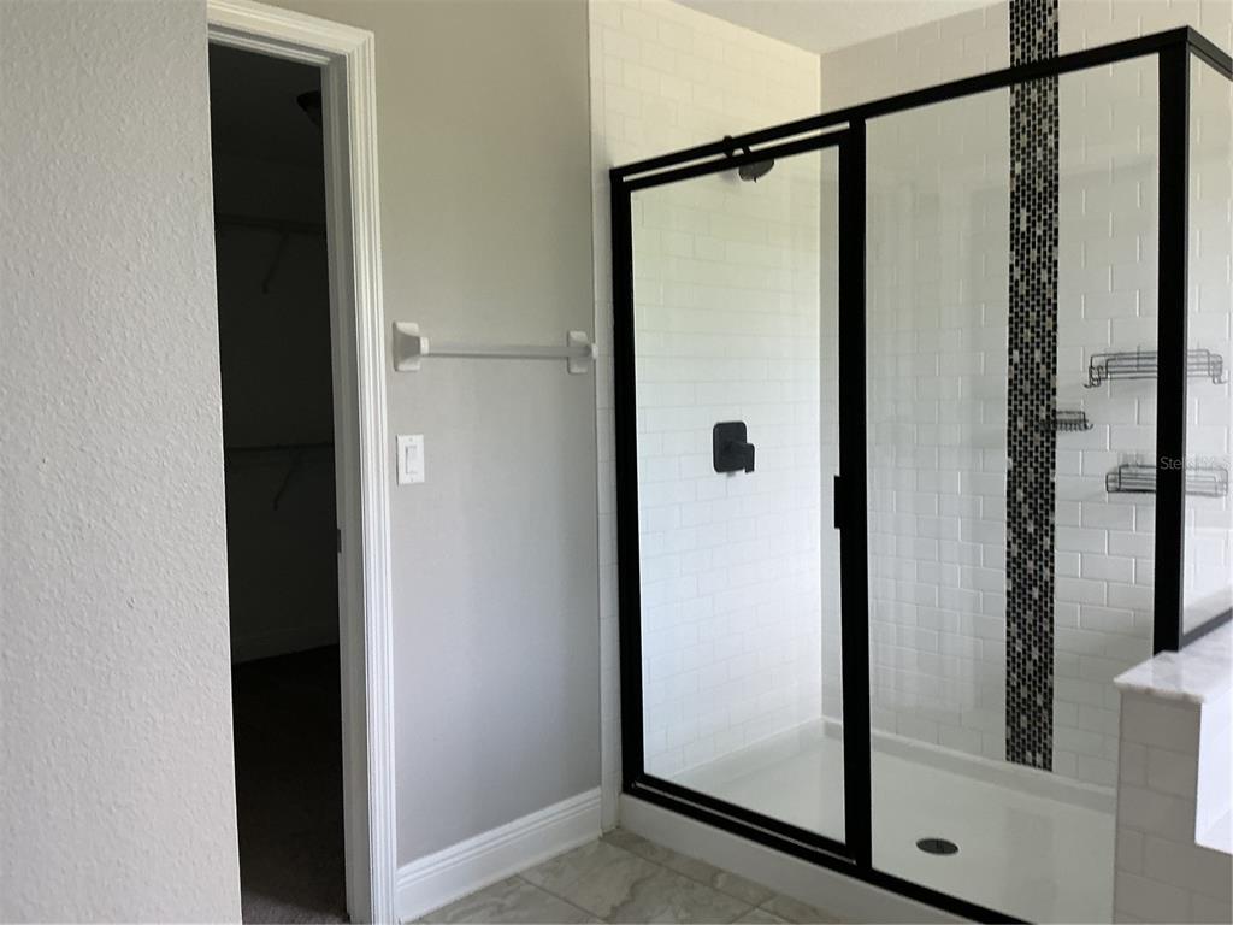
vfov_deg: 48.2
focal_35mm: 29
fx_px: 1033
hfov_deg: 61.7
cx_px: 616
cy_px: 462
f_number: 1.8
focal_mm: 3
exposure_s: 1/60
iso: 100
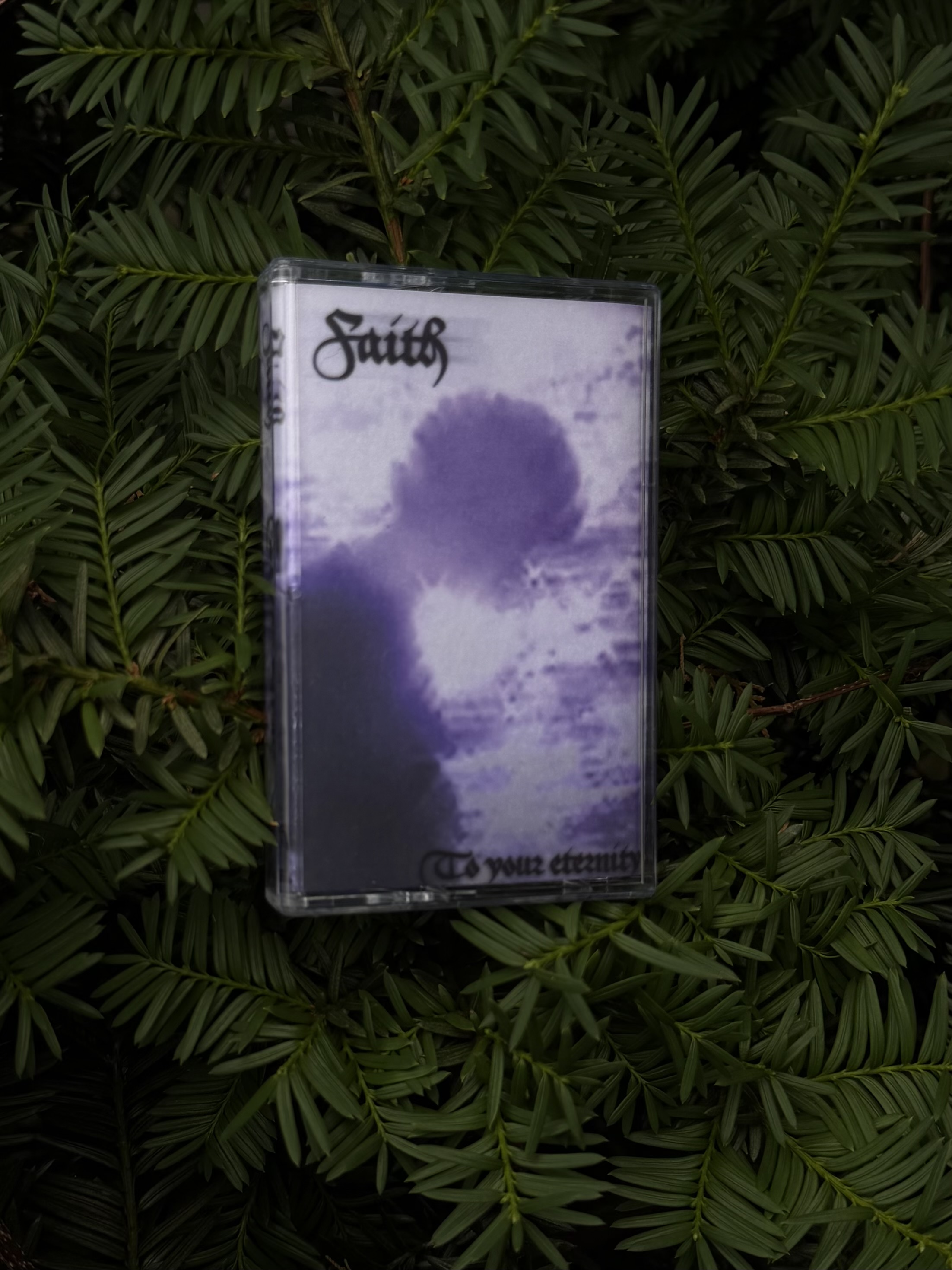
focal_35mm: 24
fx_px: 880
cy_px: 635
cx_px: 476
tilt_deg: -70.9
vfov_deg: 71.6
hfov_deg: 56.8
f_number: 1.78
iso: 80
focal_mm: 6.76
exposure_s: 1/1618
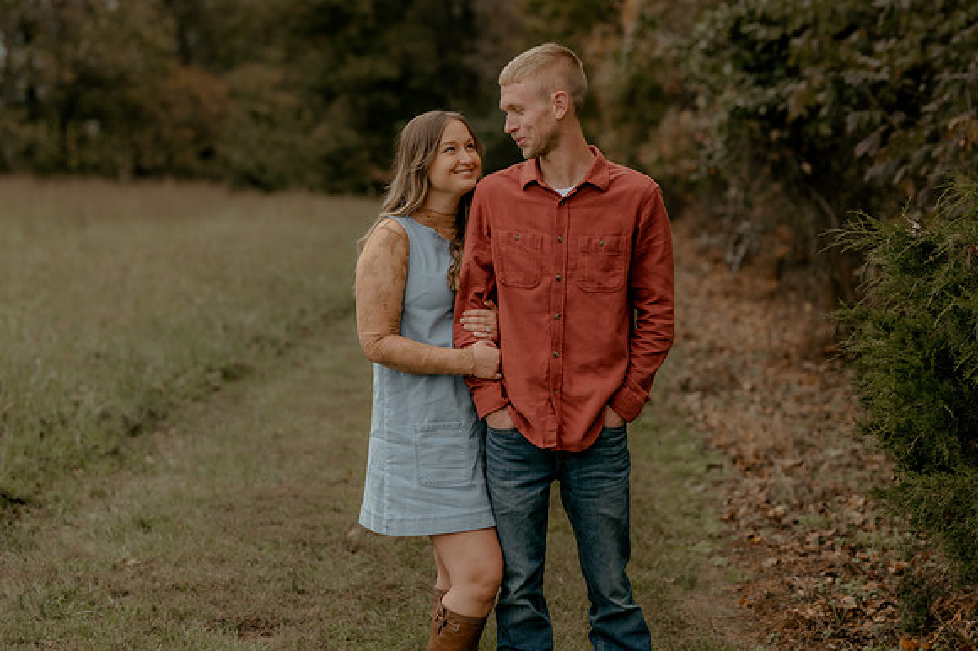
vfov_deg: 16.1
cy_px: 326
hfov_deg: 23.9
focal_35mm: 85
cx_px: 489
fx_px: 2308
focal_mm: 85
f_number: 2.8
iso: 125
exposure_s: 1/640
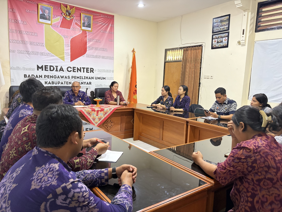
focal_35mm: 26
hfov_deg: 67.3
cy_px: 106
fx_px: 212
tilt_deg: -7.3
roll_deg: -1.7
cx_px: 141
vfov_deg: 53.1
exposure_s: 1/33
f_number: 1.6
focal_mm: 5.96
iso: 500
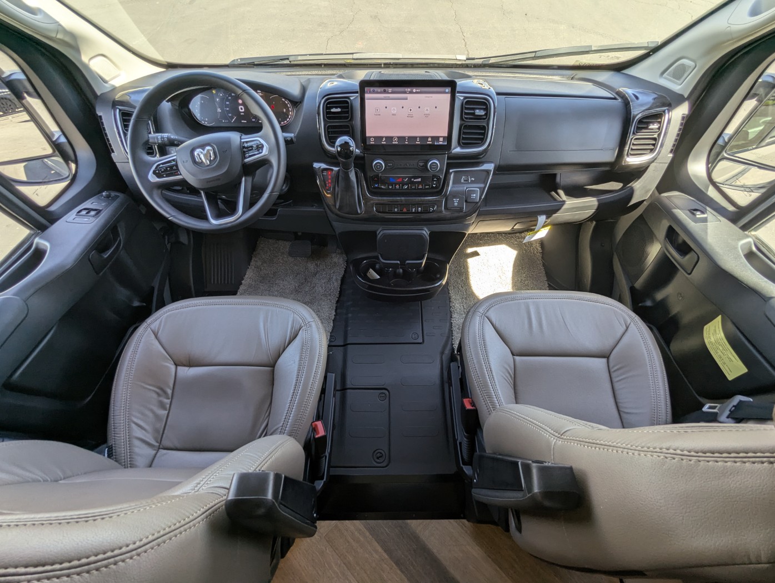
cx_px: 388
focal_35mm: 16
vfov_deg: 78.2
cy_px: 292
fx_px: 359
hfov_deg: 94.4
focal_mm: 2.35
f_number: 2.2
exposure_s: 1/182
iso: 42
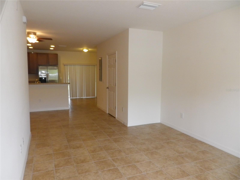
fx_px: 173
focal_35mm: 25
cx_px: 120
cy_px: 90
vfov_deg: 54.9
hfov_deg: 69.4
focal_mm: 4.5
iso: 320
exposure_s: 1/50
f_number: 3.5
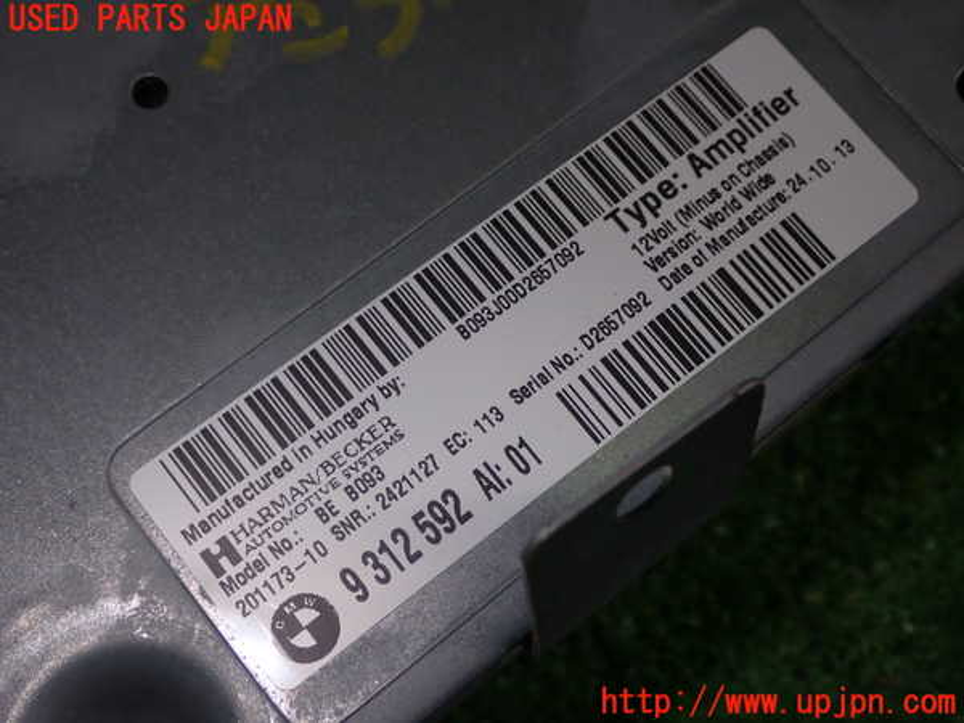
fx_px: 1392
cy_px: 362
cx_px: 482
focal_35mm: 50
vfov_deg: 29.1
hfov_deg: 38.2
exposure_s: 1/50
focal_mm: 9.01
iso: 200
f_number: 9
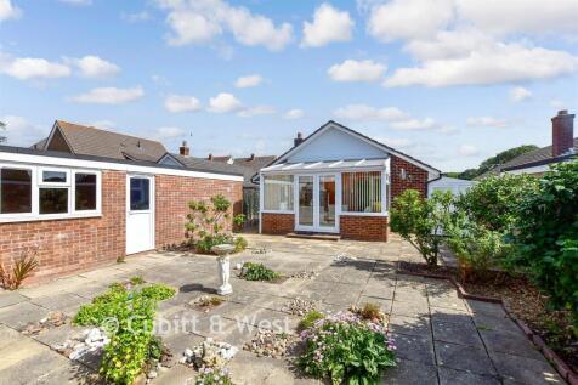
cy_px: 192
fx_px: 241
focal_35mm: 15
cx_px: 289
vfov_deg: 77.3
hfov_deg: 100.4
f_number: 8
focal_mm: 10
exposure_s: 1/640
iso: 250
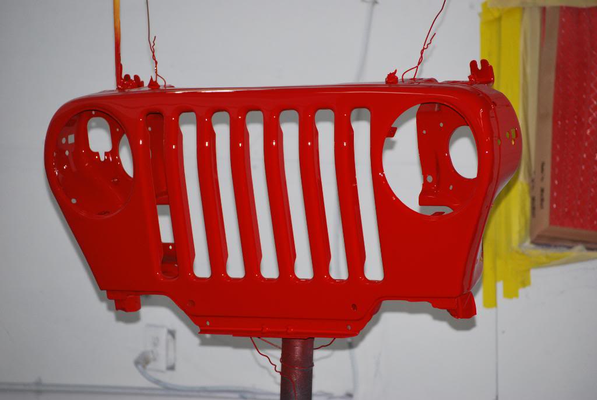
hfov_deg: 11.2
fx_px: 3038
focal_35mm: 183
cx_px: 298
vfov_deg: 7.5
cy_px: 200
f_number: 5
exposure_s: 1/60
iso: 500
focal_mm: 122
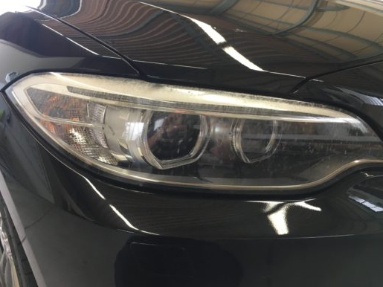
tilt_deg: -18.7
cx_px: 202
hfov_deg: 58.3
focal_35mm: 31
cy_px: 143
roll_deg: +1.0
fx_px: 343
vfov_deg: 45.4
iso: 40
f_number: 2.2
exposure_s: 1/30
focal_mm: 4.15
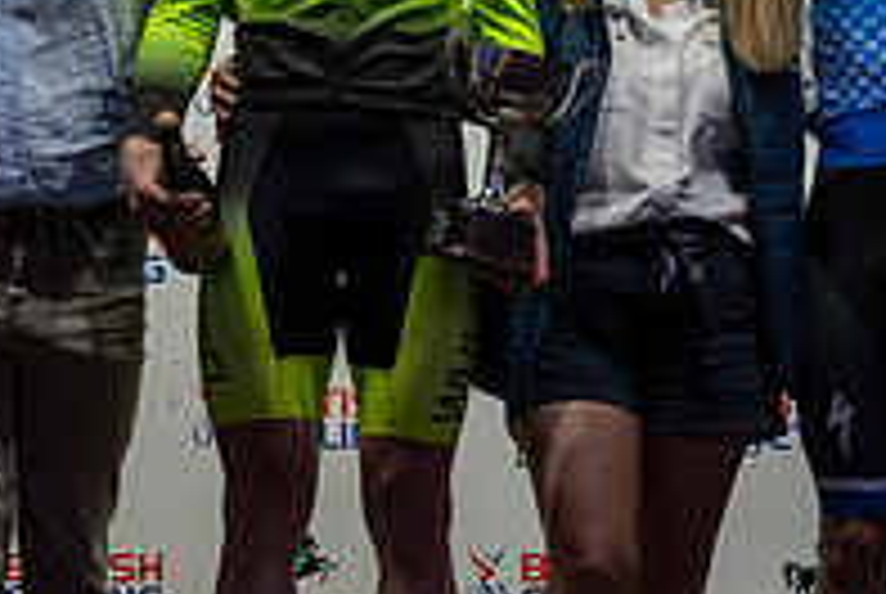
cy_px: 83
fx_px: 5077
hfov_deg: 10.0
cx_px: 225
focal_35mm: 206
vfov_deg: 6.7
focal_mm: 70
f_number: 2.8
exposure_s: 1/640
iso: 1250
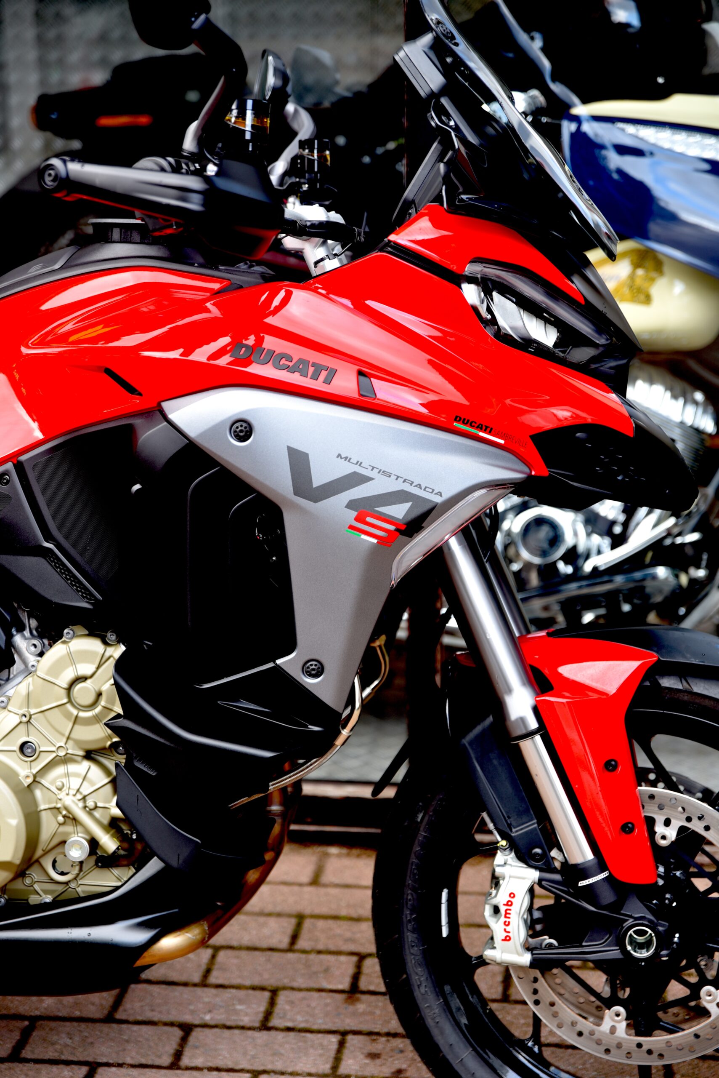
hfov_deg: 19.5
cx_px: 360
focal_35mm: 70
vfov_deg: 28.8
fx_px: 2095
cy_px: 539
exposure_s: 1/40
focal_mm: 70
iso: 100
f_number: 2.8
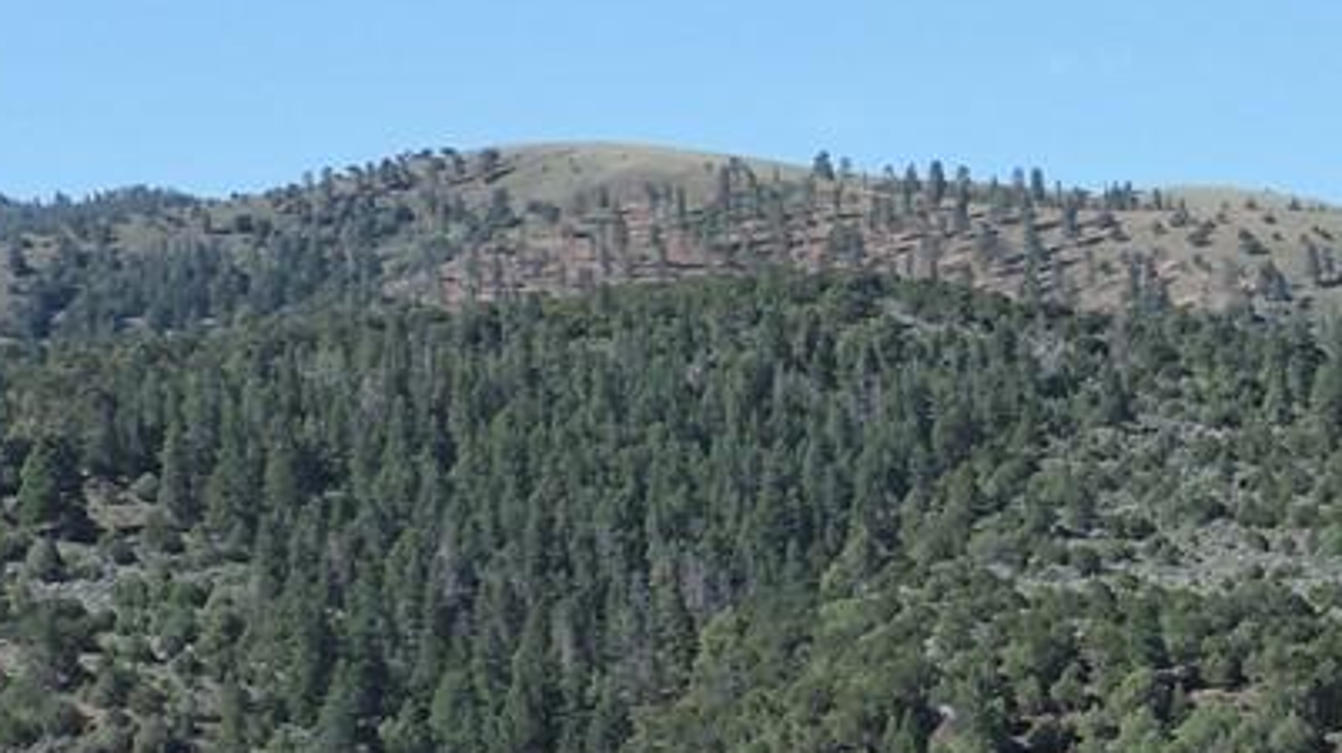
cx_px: 2256
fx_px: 6650
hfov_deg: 10.9
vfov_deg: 6.5
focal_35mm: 187
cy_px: 609
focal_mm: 7.7
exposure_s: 1/800
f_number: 3.4
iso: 100
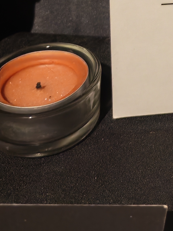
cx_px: 306
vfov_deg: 17.9
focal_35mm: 97
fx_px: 646
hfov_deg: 13.7
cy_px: -125
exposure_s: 1/33
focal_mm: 6.12
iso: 2000
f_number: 1.9
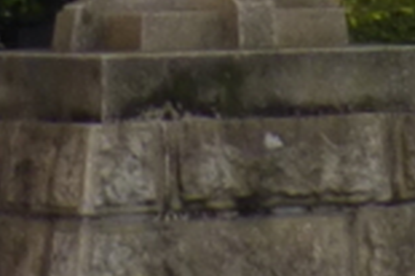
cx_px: 1598
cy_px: -908
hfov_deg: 3.6
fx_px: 6322
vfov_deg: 2.4
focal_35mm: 549
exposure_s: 1/100
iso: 100
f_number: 4.4
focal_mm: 9
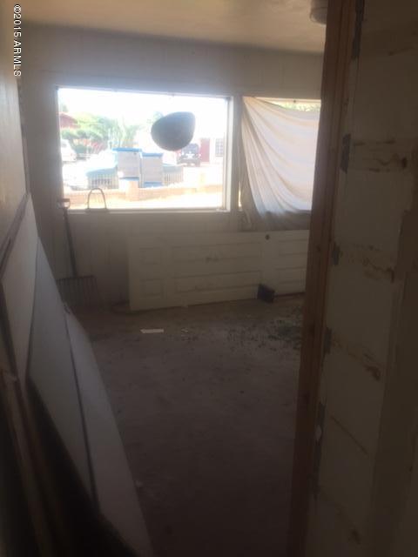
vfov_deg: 61.7
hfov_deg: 48.2
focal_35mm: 29
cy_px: 278
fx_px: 467
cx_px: 209
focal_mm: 4.15
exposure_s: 1/120
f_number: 2.2
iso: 50
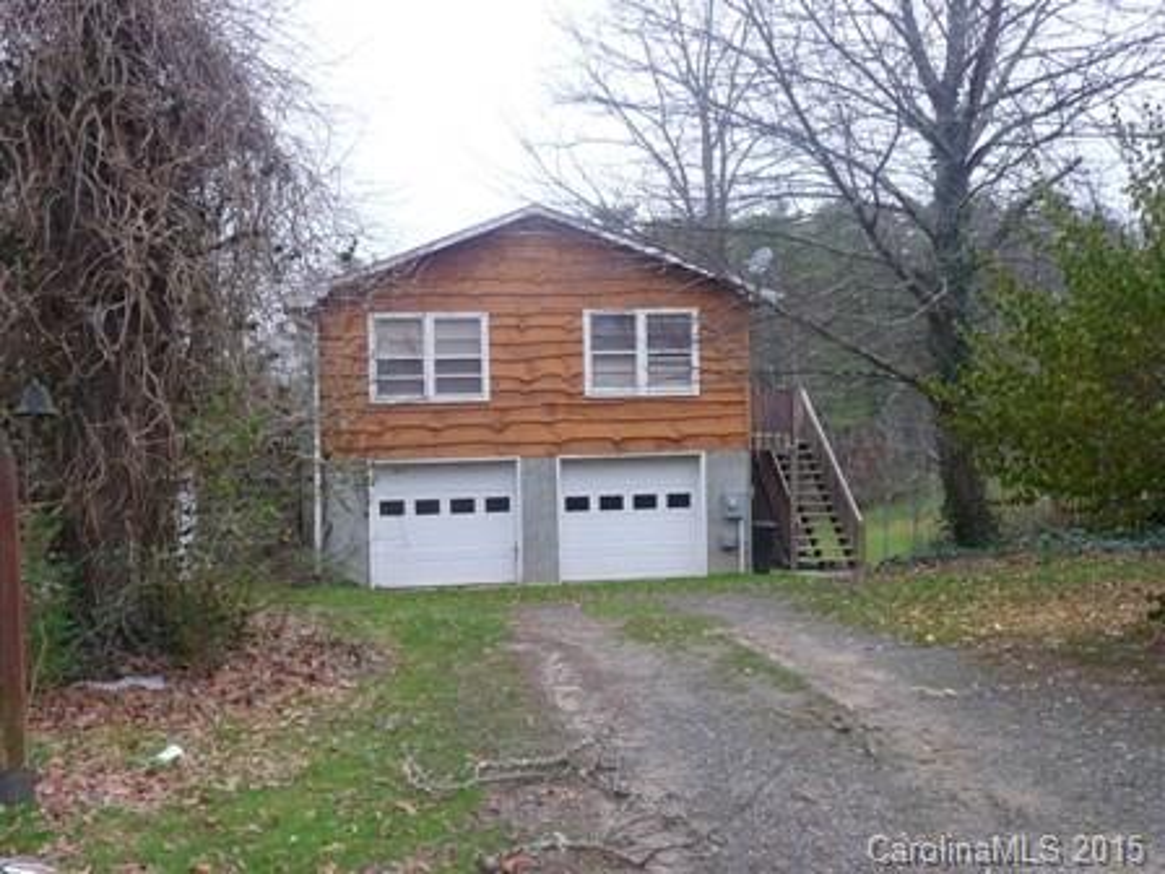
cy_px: 437
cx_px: 582
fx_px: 1447
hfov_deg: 43.9
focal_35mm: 43
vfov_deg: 33.6
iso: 125
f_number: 3.5
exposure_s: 1/30
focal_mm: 5.3
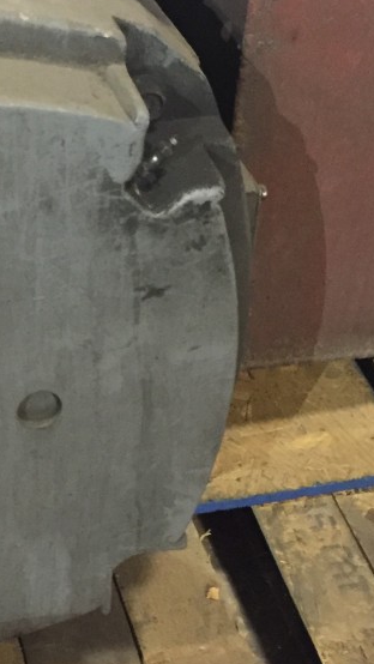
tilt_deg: -32.0
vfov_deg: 27.7
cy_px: 243
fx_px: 1339
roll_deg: +2.4
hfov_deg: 15.5
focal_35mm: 76
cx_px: -38
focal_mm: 4.15
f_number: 2.2
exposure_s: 1/15
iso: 320
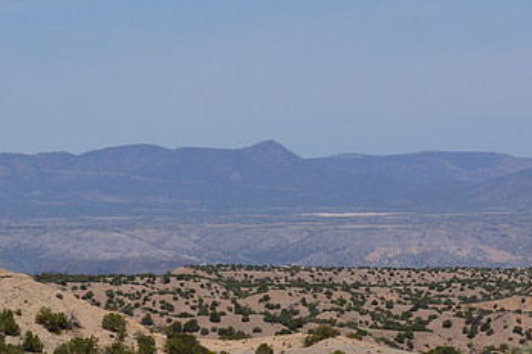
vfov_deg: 4.2
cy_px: 166
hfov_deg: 6.3
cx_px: 150
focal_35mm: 325
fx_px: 4802
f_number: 11
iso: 100
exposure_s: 1/320
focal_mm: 130
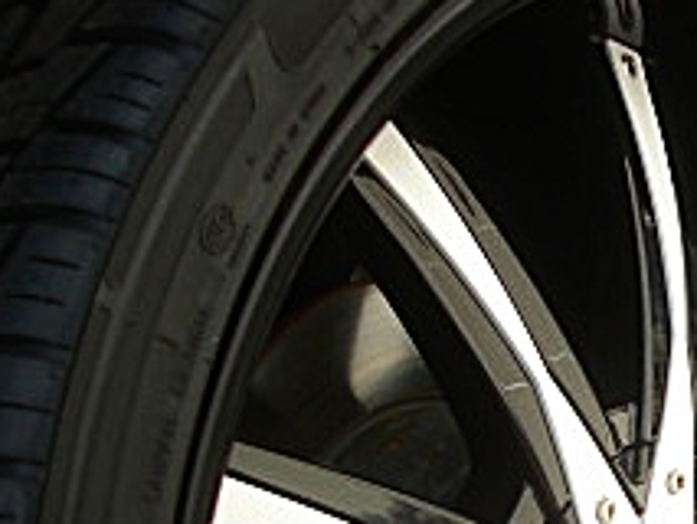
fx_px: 2176
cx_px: 821
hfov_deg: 17.4
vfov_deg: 13.1
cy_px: 727
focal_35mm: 108
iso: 50
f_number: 2.8
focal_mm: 6.3
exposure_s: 1/250
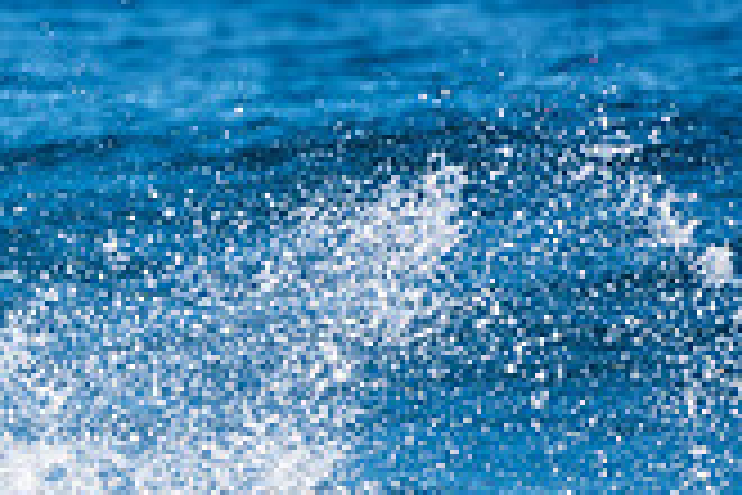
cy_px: 533
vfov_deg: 0.5
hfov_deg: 0.8
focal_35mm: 2643
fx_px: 54471
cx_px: -207
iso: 250
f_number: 5.6
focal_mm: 500
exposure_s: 1/1250
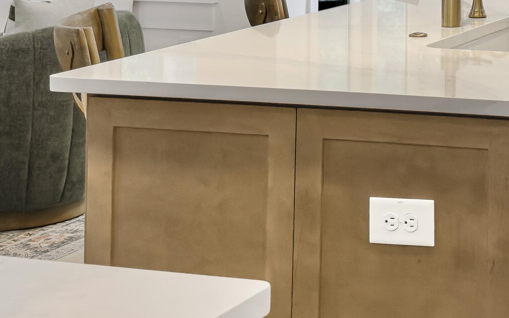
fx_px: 1387
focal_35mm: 100
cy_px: -109
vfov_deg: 12.6
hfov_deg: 19.8
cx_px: 580
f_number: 1.8
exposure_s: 1/120
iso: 80
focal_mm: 6.76
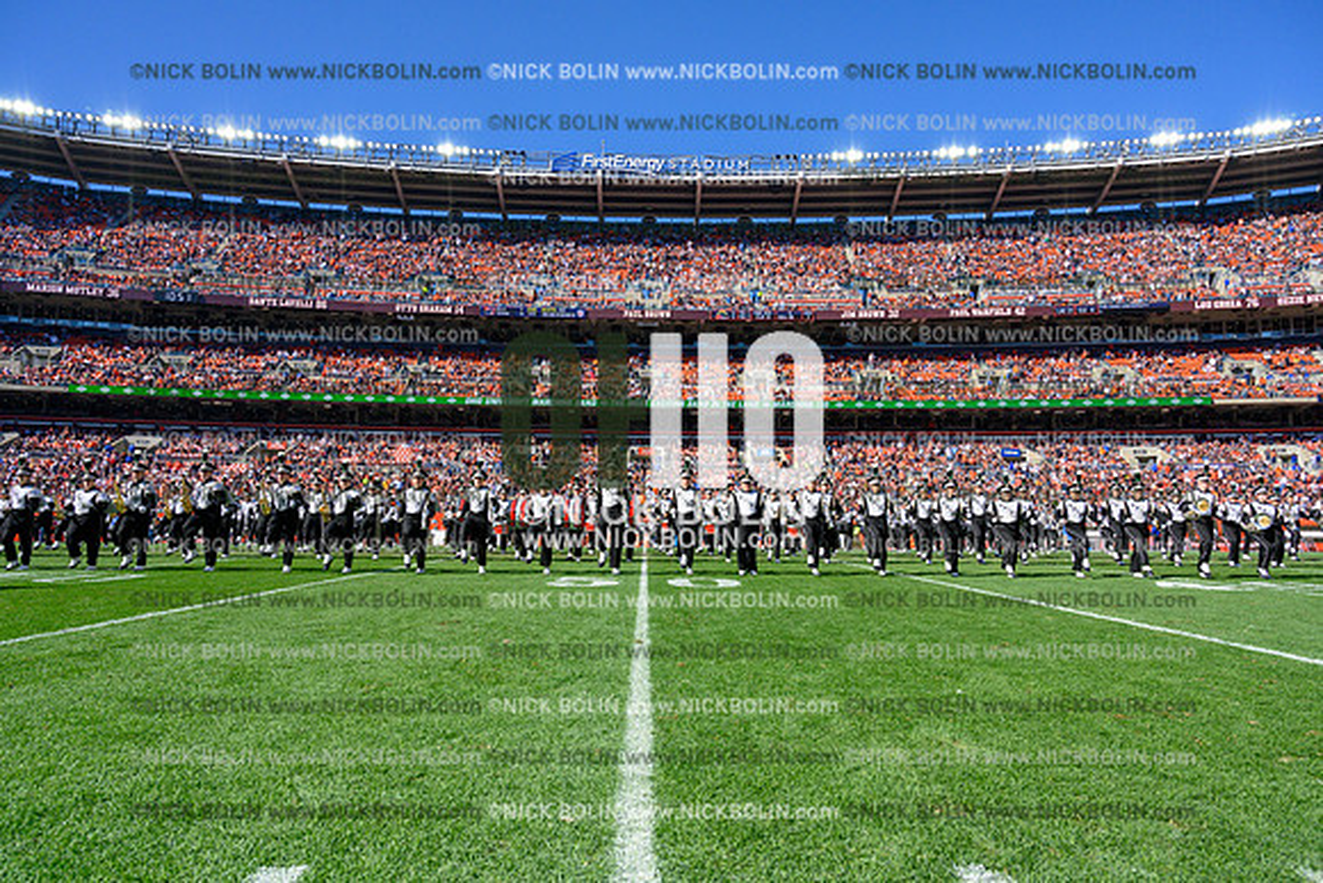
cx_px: 662
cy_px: 442
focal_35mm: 24
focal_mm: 24
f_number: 8
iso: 1000
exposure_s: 1/3200
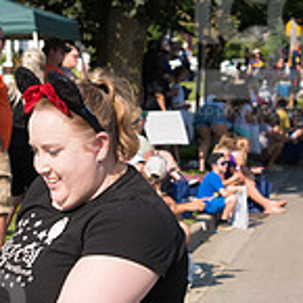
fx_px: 1852
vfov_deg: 9.3
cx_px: -38
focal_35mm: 187
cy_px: 331
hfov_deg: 9.3
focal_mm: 55
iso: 320
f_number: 6.3
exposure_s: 1/800
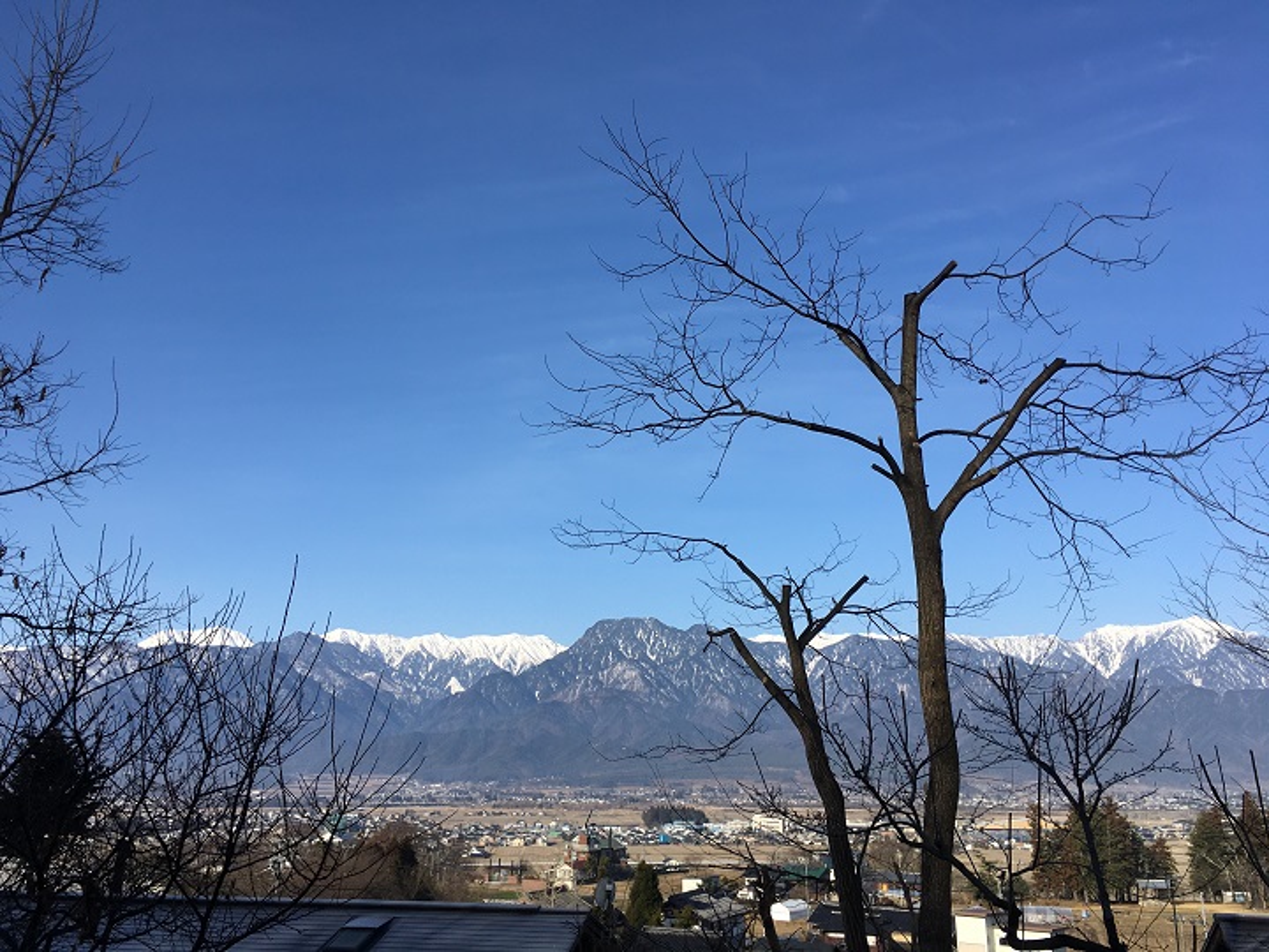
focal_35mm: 29
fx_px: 1063
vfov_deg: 48.2
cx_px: 634
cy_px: 476
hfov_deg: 61.7
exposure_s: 1/1425
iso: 25
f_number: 2.2
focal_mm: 4.15
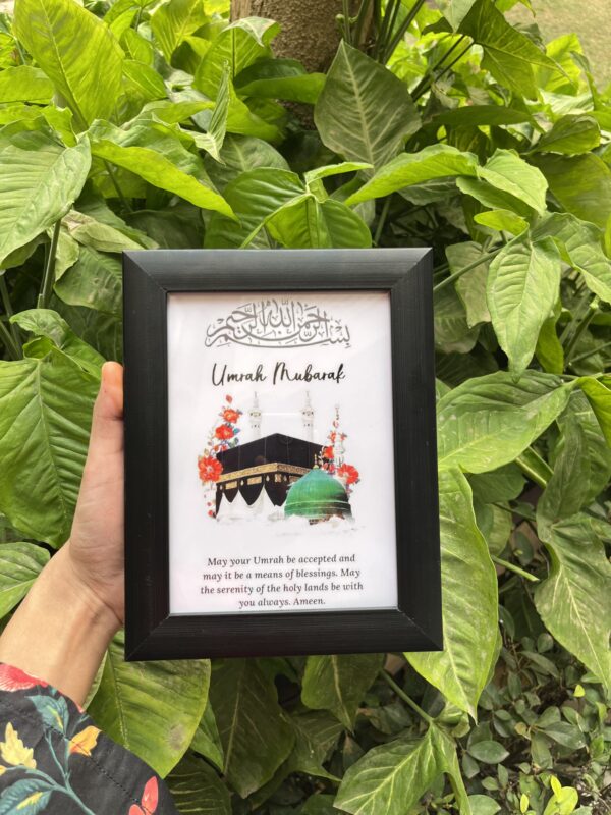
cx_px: 306
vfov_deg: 67.3
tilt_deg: -47.9
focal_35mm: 26
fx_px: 612
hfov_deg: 53.1
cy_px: 408
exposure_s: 1/162
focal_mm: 5.1
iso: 40
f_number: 1.6
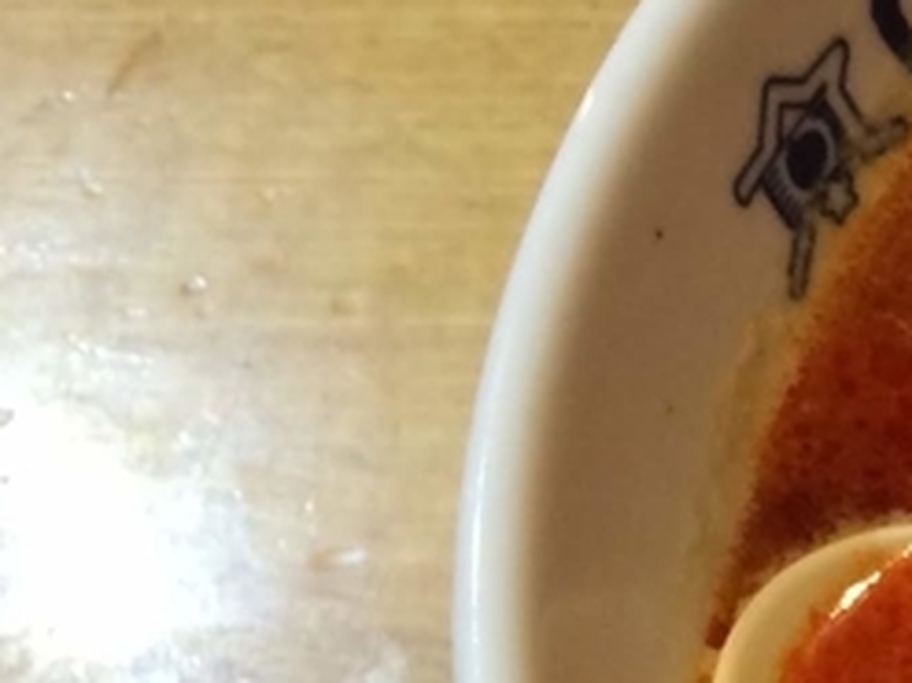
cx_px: 2046
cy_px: 827
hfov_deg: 11.9
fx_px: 3713
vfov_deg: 10.3
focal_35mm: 141
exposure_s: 1/30
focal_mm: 4.15
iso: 125
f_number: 2.2
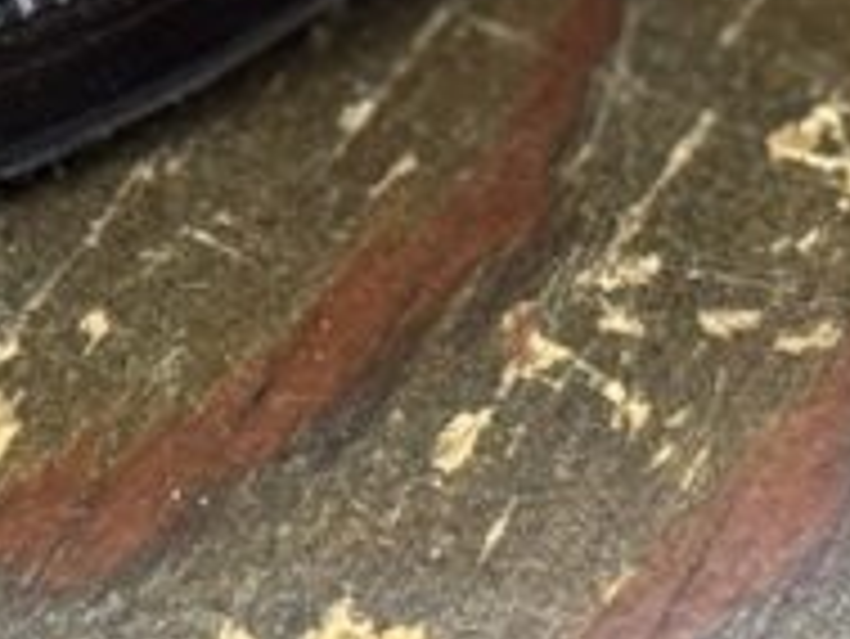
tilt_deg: -28.3
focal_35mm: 260
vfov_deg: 5.6
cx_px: -962
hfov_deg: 7.3
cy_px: -792
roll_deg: +0.0
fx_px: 6388
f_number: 1.78
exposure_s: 1/60
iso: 250
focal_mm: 6.76
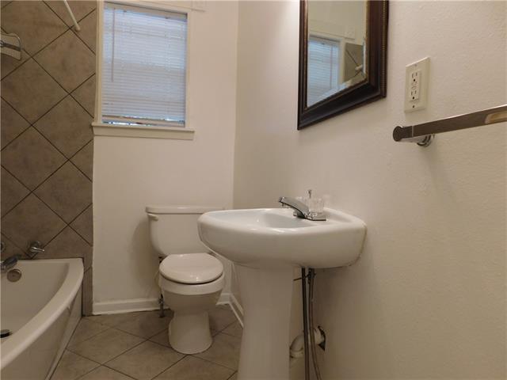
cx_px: 254
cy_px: 190
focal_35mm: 23
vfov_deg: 58.9
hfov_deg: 73.9
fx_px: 337
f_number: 3
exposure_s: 1/30
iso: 125
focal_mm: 4
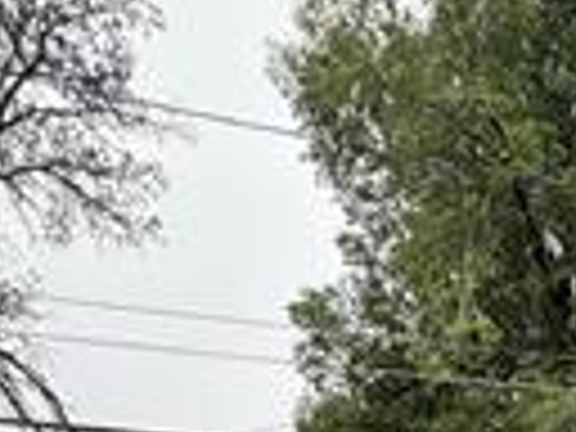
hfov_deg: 27.1
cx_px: 486
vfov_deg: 15.0
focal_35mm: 70
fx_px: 1165
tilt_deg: -11.6
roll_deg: +1.5
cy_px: 965
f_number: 2.2
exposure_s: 1/220
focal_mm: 2.22
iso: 40
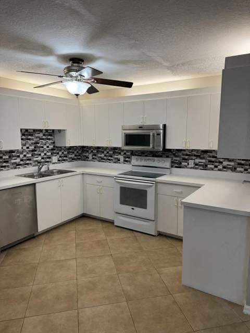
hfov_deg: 56.8
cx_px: 125
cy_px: 166
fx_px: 231
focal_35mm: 24
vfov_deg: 71.6
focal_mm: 6.76
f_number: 1.78
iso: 160
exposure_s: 1/120
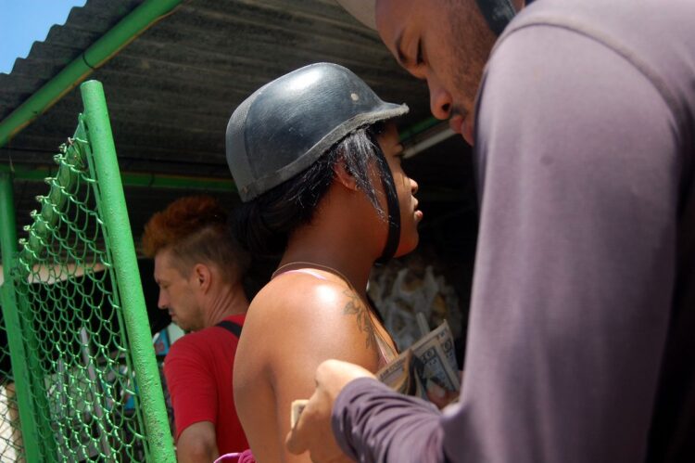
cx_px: 348
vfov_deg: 28.0
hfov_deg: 41.1
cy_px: 232
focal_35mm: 48
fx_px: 926
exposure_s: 1/800
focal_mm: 32
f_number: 4.5
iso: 400
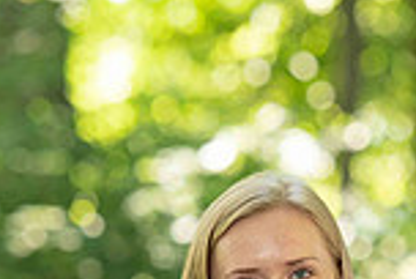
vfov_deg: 2.6
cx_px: 400
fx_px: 6217
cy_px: 502
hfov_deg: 3.8
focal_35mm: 537
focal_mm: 140
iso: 640
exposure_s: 1/200
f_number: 3.5
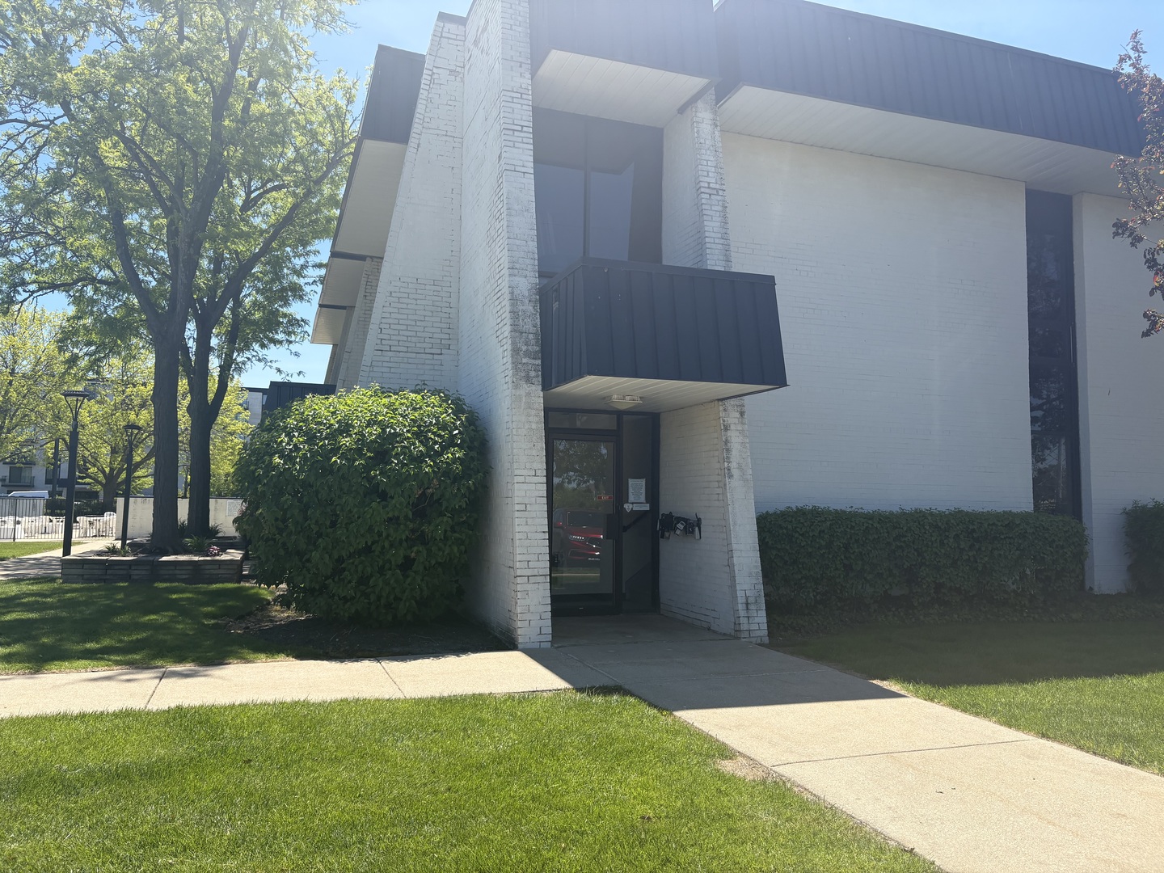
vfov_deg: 53.1
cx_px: 582
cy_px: 436
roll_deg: -0.1
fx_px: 874
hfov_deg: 67.3
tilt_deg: +5.1
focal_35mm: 26
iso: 50
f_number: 1.6
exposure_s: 1/1953
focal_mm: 5.96
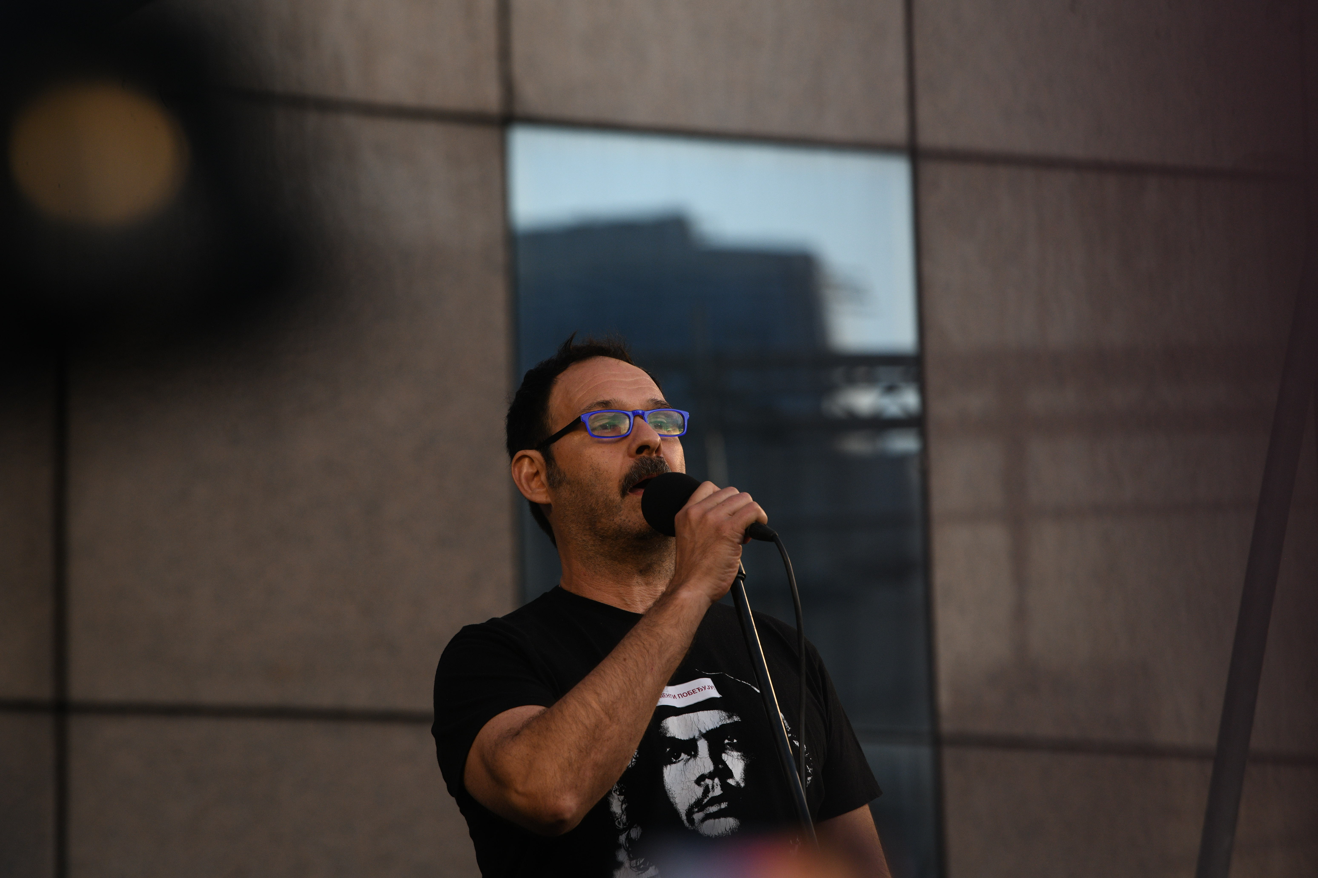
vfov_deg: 6.9
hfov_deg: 10.3
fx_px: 7322
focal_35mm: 200
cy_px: 439
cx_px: 659
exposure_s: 1/640
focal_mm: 200
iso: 800
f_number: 5.6
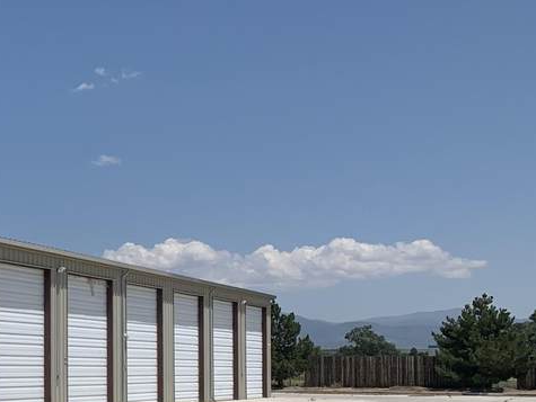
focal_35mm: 70
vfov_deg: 20.6
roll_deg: +0.5
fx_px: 1085
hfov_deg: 24.1
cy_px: 359
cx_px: -170
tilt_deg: +2.0
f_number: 1.8
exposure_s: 1/5714
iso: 25
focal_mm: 4.25
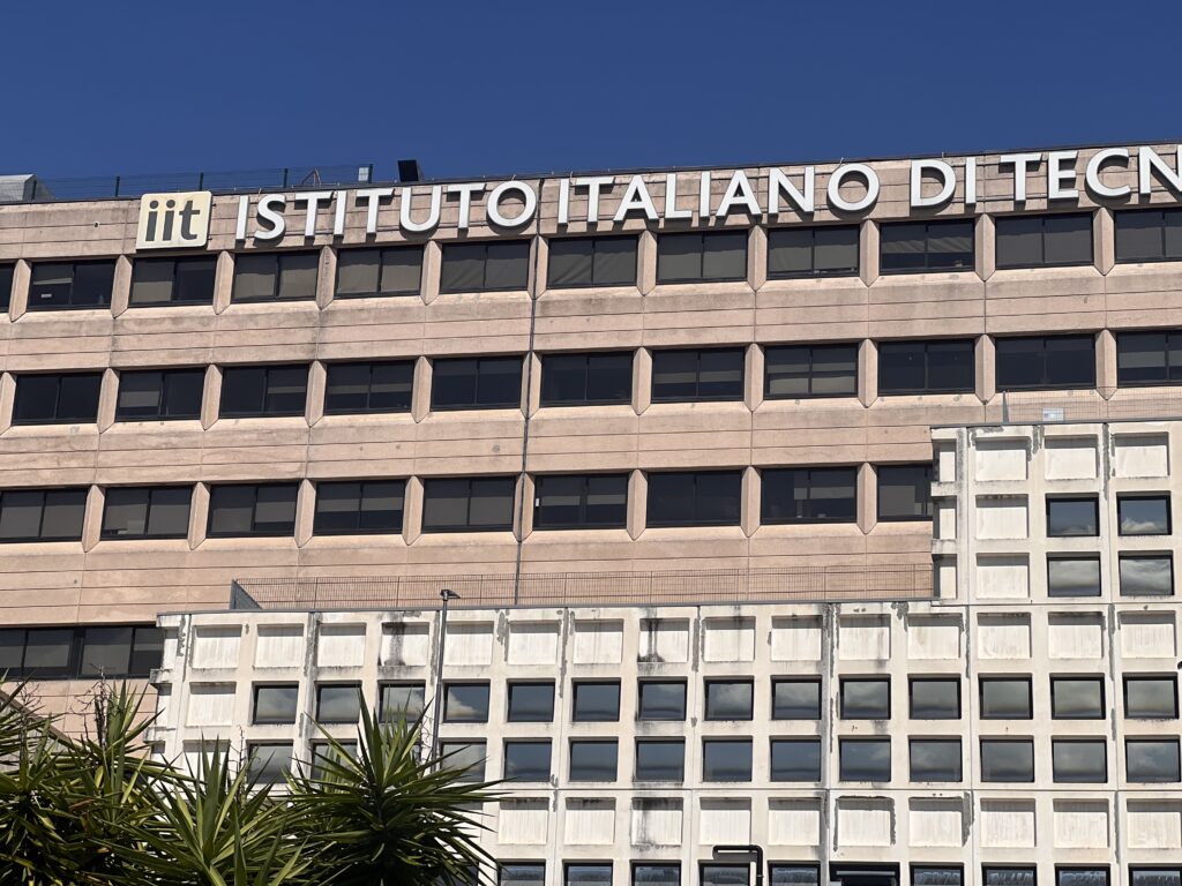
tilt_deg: +20.3
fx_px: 2629
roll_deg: -3.5
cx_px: 591
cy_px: 443
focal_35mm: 77
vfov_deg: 19.1
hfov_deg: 25.3
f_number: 2.8
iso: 32
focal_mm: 9
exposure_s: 1/1698
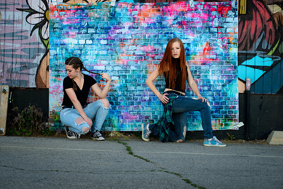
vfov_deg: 17.1
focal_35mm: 80
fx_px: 629
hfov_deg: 25.4
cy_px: 94
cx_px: 142
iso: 125
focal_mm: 80
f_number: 5.6
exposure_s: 1/320
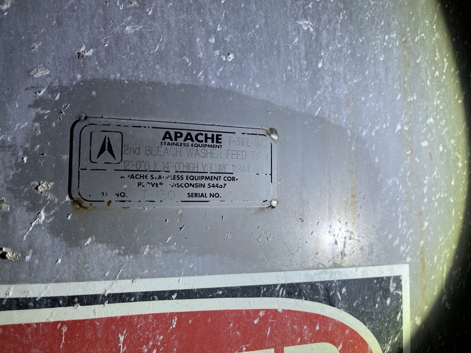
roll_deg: -0.4
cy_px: 176
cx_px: 236
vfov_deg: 53.1
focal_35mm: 26
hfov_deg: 67.3
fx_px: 354
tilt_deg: +3.3
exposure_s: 1/111
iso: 50
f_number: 1.6
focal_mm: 5.1
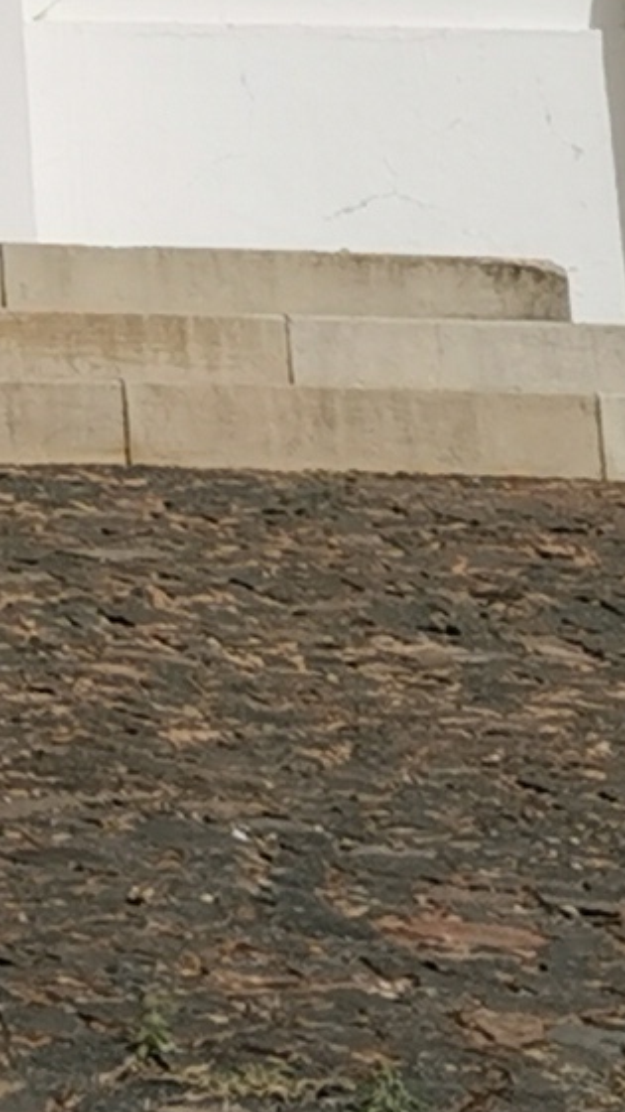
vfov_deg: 9.5
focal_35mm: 206
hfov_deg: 5.5
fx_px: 6069
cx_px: -1238
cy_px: -1388
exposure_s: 1/11111
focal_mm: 5.56
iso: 50
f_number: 1.6
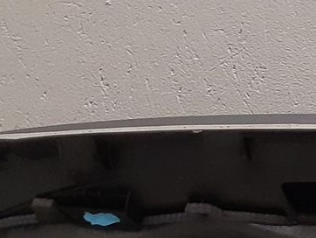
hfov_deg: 11.9
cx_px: 635
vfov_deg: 10.1
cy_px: 183
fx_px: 1343
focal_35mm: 147
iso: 250
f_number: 1.7
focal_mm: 3.93
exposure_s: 1/50
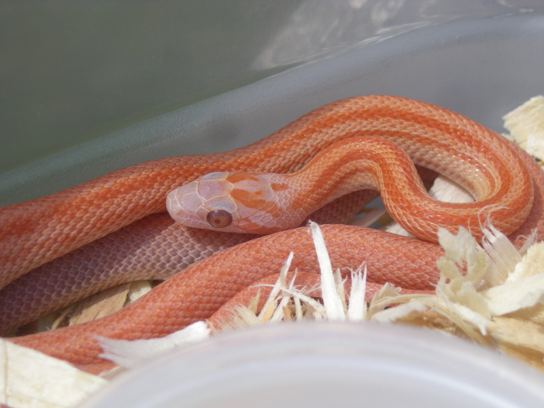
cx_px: 272
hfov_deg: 18.7
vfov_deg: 14.1
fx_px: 1650
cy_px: 204
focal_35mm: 105
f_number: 9.4
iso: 50
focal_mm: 17.1
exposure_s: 1/137
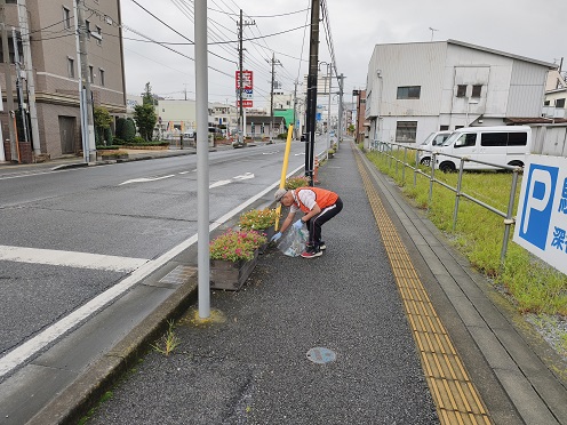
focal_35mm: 23
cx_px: 284
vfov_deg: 58.9
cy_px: 212
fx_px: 377
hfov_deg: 73.9
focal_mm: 6.45
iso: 50
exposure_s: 1/1154
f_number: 1.62
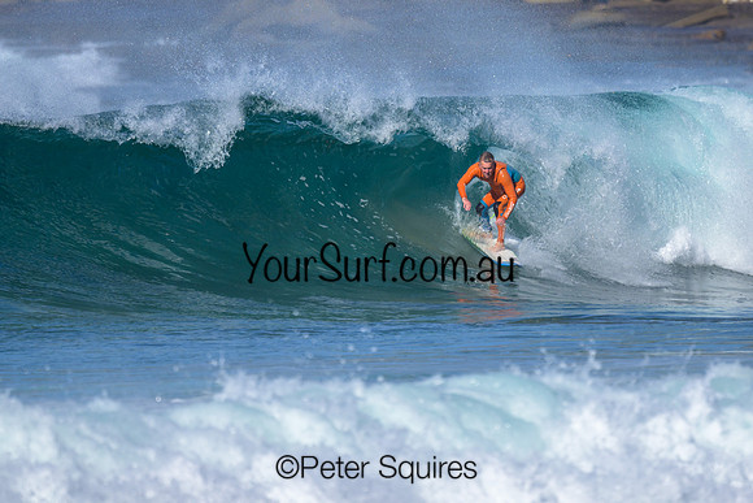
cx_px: 431
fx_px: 23012
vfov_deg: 1.3
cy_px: 199
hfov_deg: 1.9
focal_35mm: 1100
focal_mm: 800
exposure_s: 1/2000
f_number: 6.3
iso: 250
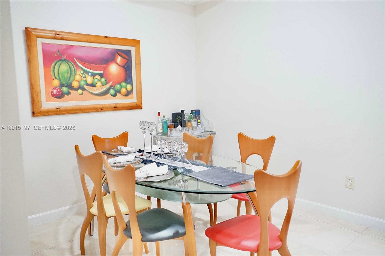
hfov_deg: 65.5
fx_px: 299
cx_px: 192
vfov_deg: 46.4
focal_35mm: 28
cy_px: 128
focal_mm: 19
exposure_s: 1/60
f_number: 3.5
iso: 3200
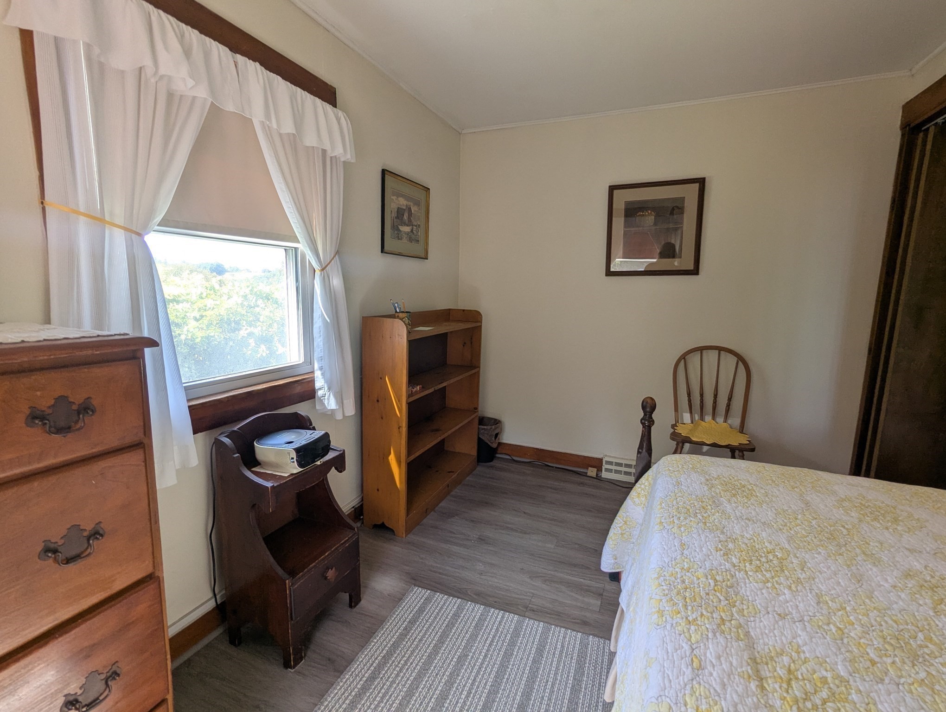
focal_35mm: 16
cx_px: 473
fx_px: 438
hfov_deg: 94.4
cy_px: 356
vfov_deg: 78.2
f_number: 2.2
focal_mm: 2.35
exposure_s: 1/59.9
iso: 42
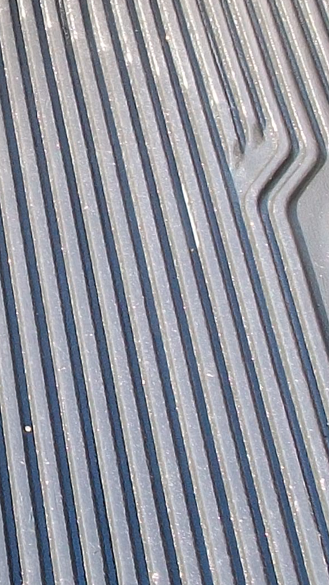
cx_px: -151
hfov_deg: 10.2
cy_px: 132
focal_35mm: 115
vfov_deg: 18.5
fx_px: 1784
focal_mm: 5.7
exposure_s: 1/100
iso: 80
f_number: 2.9
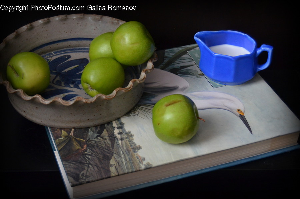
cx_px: 150
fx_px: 599
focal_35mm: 72
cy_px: 100
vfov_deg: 18.8
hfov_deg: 28.1
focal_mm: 48
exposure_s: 1/20
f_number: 4.5
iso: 1600
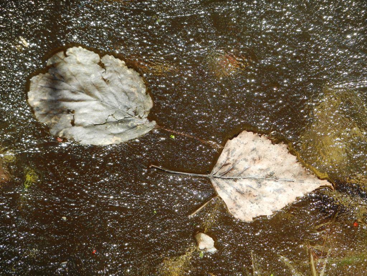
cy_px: 138
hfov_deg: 9.1
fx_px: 2301
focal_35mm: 217
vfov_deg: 6.8
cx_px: 184
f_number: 5.3
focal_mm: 39.1
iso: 160
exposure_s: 1/250
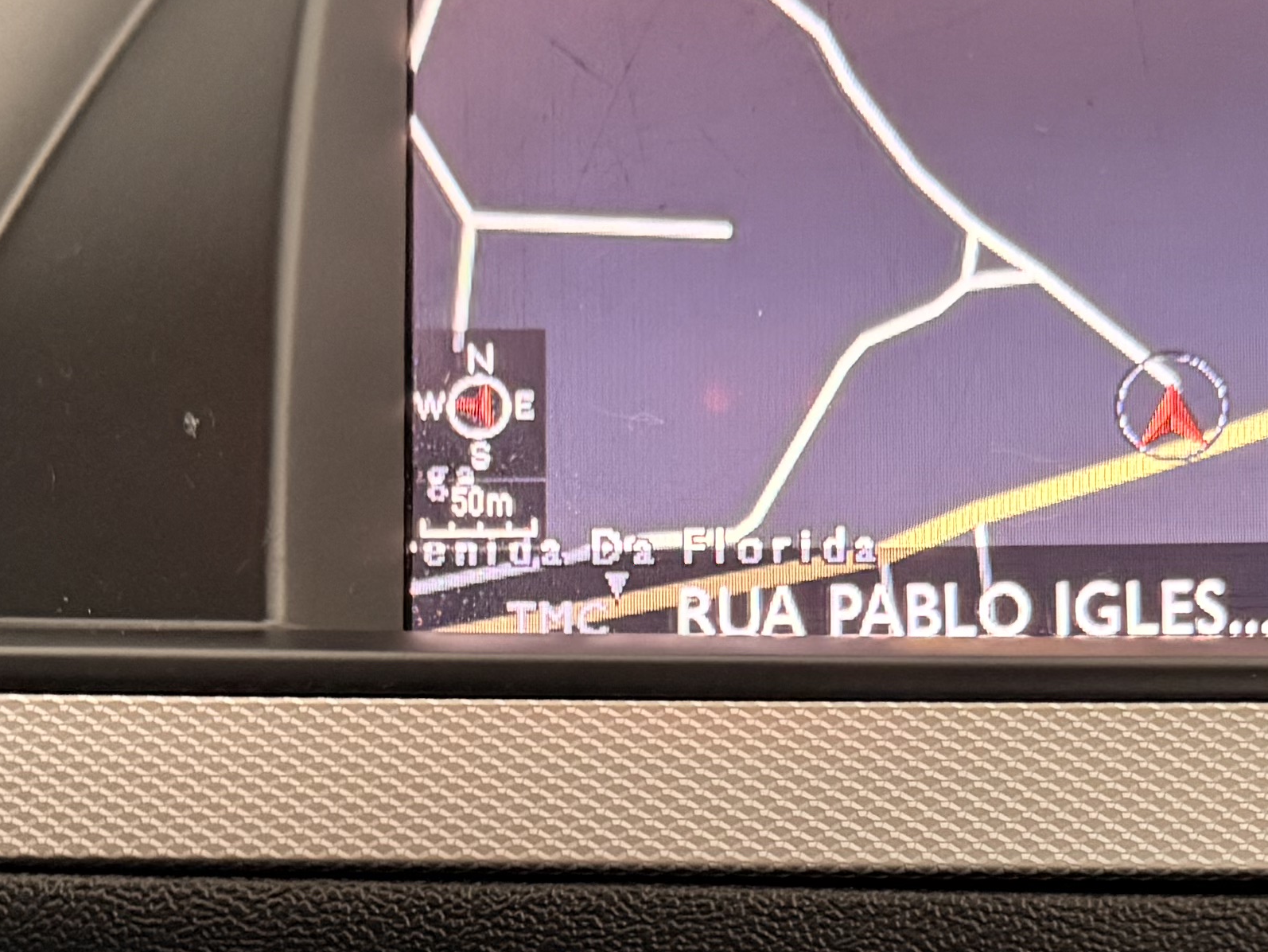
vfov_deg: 16.7
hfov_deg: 22.7
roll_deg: -1.7
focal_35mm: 86
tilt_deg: -22.2
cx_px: 735
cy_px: 1001
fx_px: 3151
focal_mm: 6.76
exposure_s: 1/43
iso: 800
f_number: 1.78
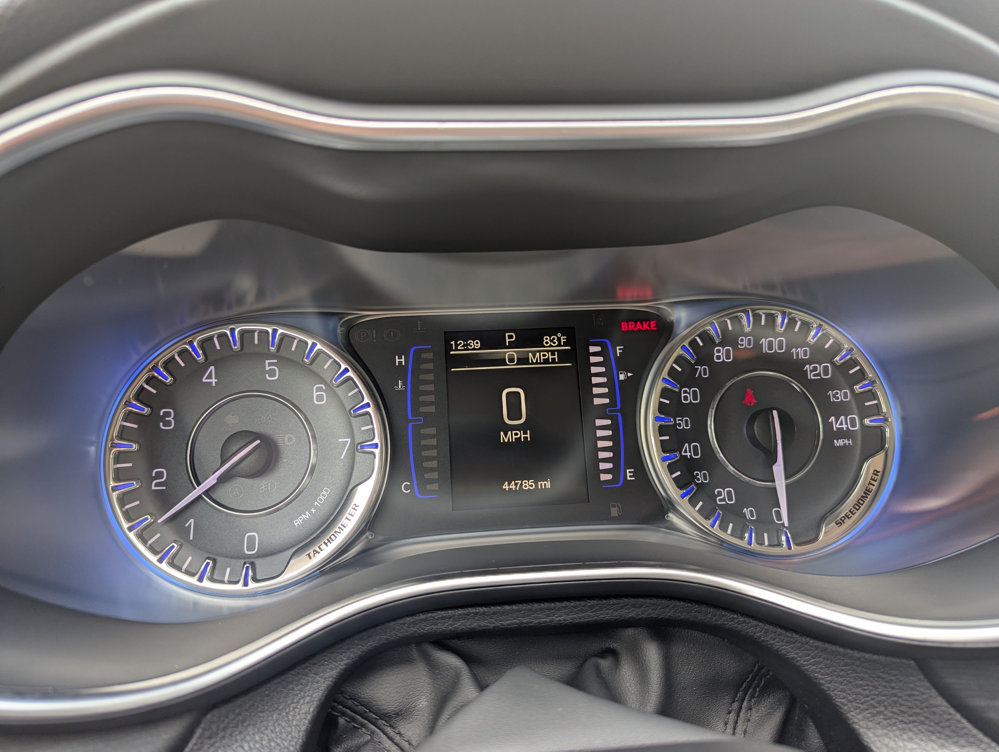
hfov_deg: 71.5
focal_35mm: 24
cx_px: 500
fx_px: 694
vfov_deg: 56.9
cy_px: 376
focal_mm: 6.81
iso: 35
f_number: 1.85
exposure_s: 1/83.6
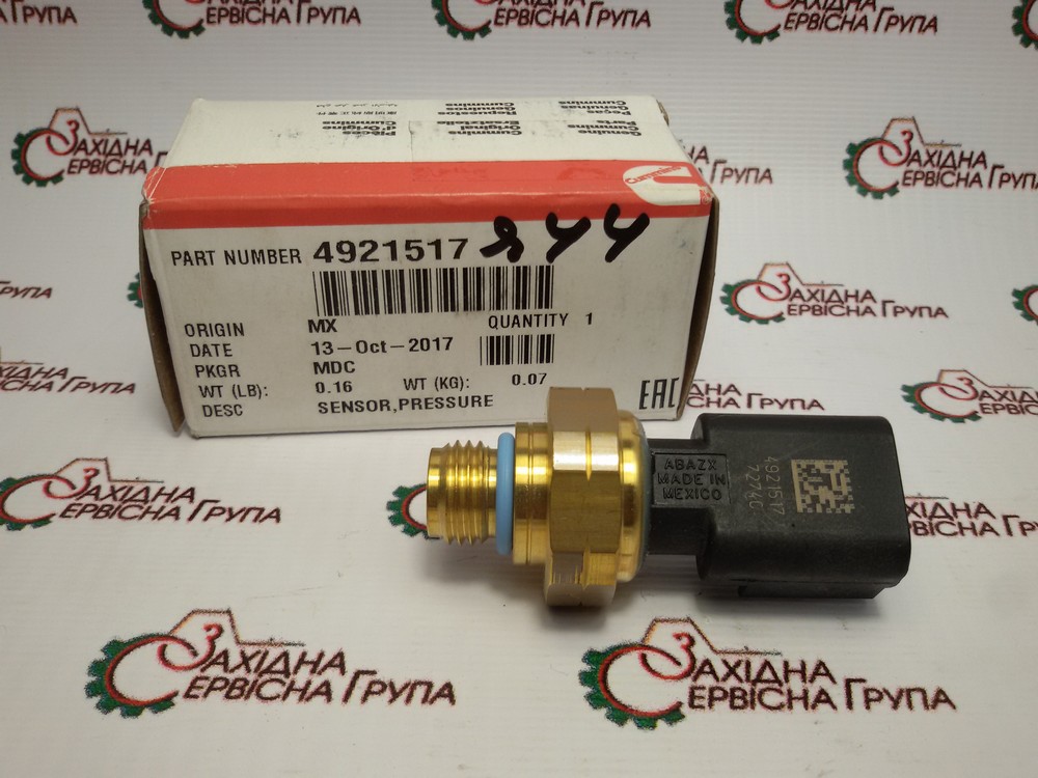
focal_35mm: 31
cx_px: 519
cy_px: 389
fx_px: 930
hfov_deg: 58.4
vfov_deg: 45.4
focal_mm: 2.93
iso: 40
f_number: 2.4
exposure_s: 1/100
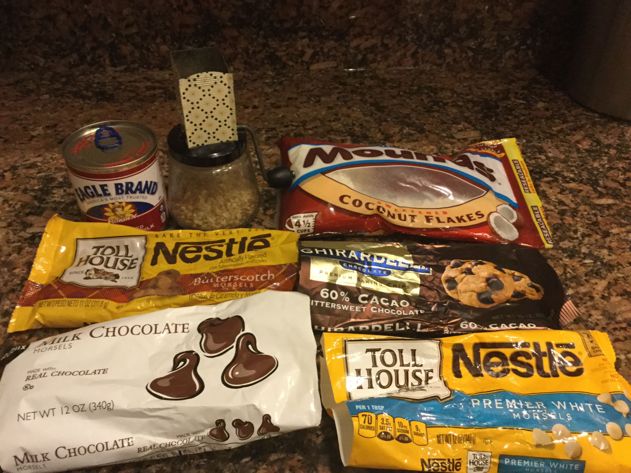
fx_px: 565
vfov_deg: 45.4
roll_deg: -3.1
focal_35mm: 31
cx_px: 316
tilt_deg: -40.6
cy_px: 236
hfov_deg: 58.4
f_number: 2.4
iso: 200
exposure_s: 1/15
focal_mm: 3.3
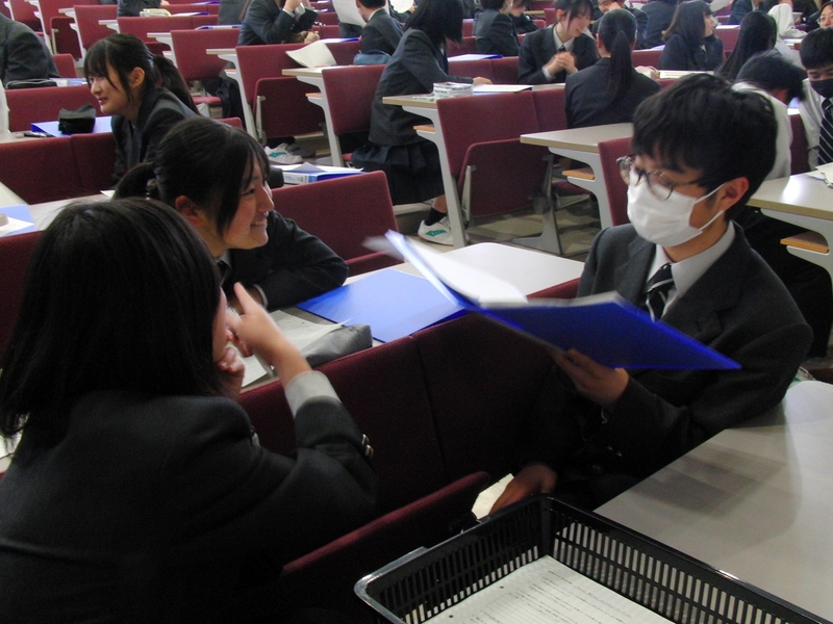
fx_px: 938
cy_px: 312
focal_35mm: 39
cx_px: 416
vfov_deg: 36.8
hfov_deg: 47.9
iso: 400
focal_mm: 7.9
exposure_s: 1/10
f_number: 6.7
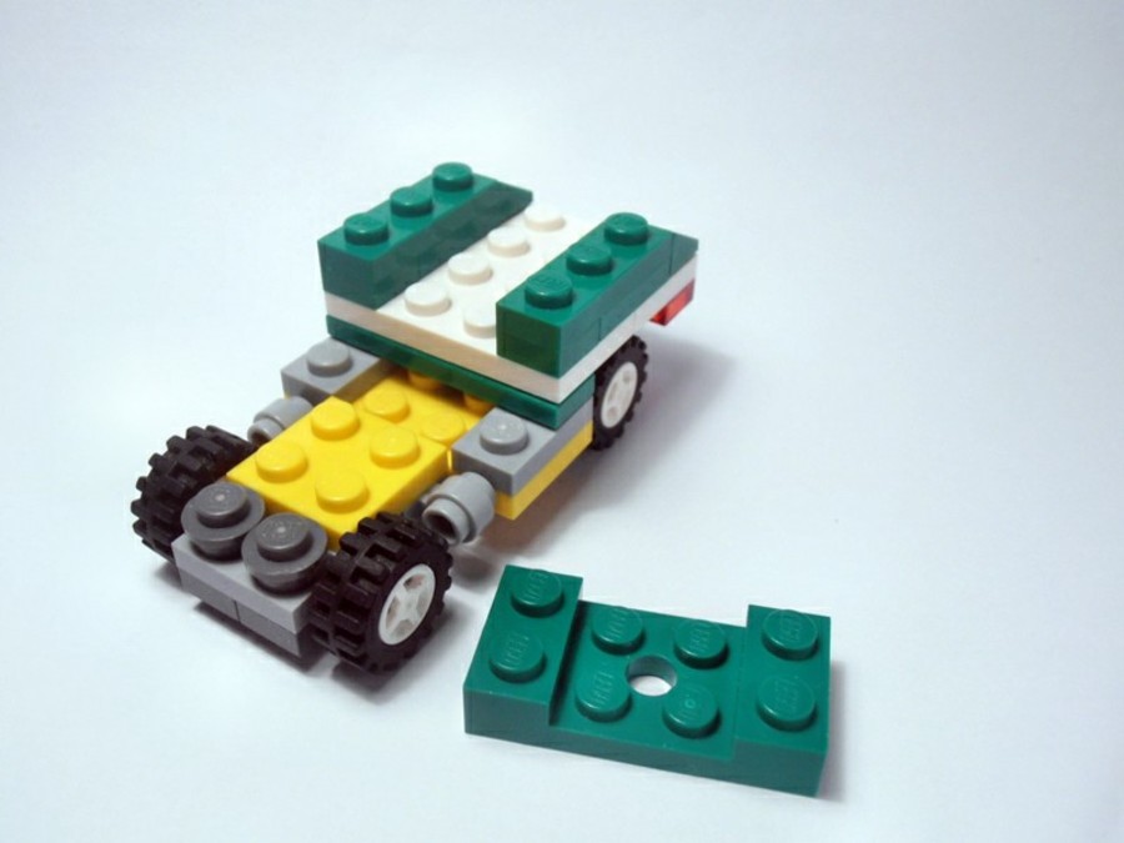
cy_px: 422
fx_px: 1201
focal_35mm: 37
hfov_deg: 50.1
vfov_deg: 38.7
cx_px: 562
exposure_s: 1/80
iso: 80
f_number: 3.9
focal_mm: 6.61
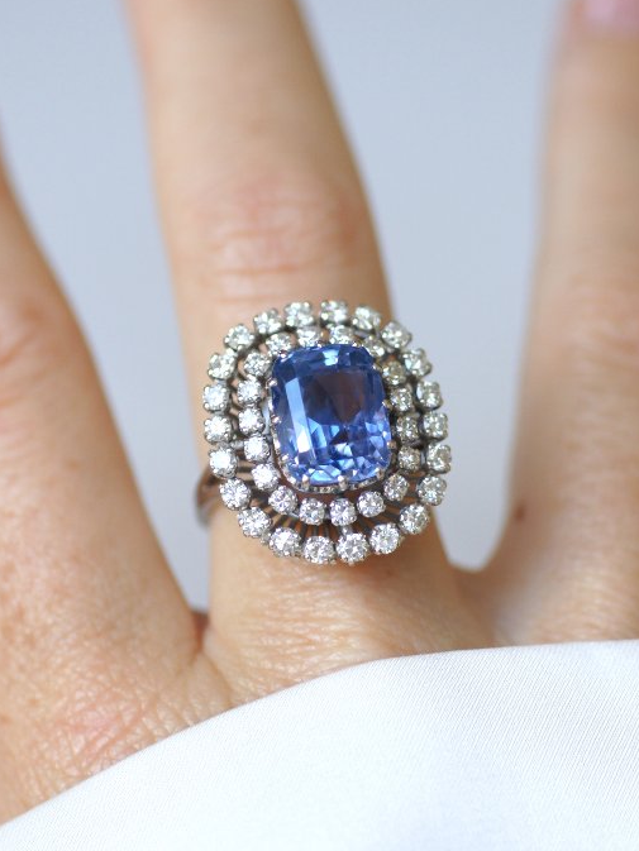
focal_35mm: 180
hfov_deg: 8.3
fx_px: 4429
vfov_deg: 11.0
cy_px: 467
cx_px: 319
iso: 200
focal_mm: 70
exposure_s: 1/125
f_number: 3.2
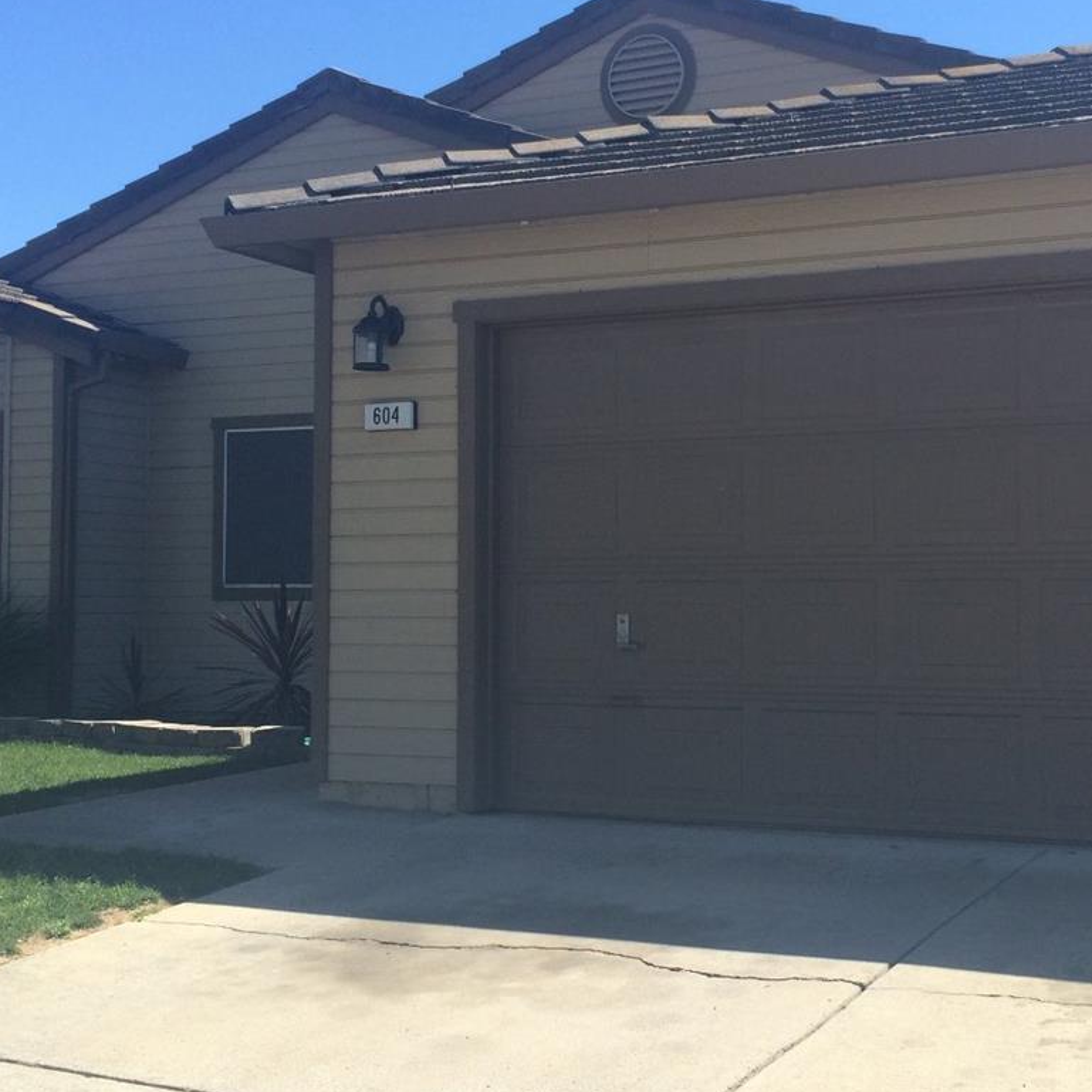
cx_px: 736
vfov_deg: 34.0
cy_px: 511
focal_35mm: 50
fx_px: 1785
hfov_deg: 33.7
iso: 32
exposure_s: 1/1414
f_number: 2.2
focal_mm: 4.15
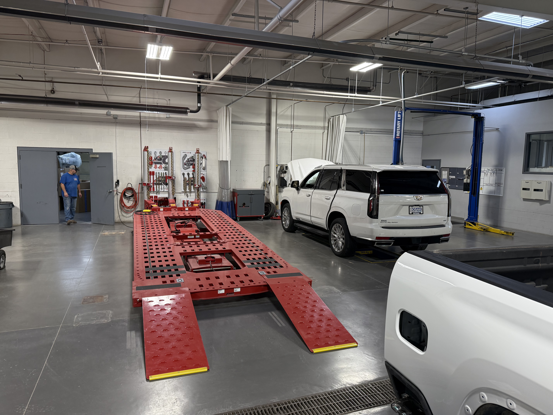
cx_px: 276
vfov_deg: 56.8
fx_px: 383
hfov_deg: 71.6
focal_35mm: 24
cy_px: 208
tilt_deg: -6.2
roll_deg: -0.3
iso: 160
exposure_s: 1/232
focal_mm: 6.76
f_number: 1.78
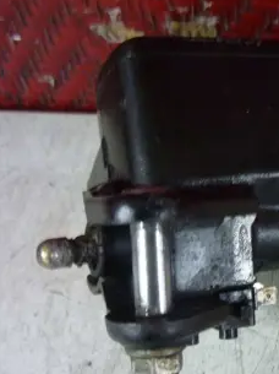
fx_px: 560
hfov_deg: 27.0
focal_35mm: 52
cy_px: 202
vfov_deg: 36.8
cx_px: 248
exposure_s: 1/8
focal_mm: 5.5
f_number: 2.8
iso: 400
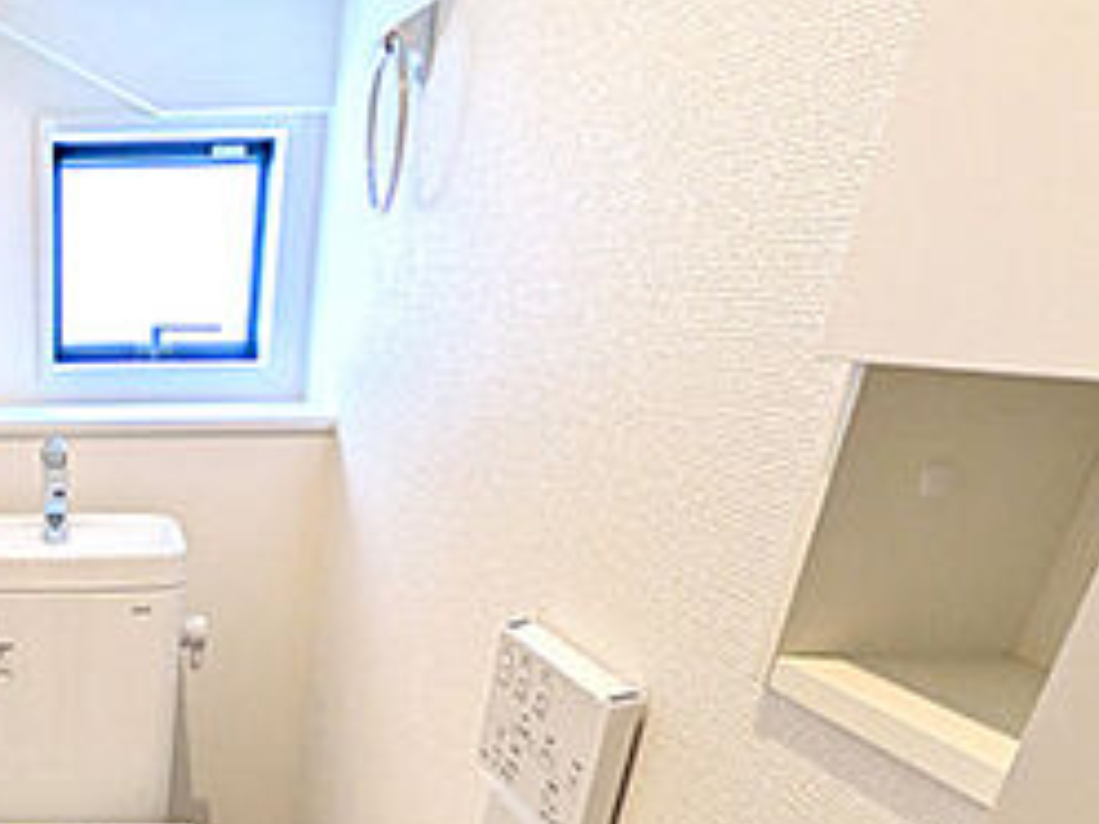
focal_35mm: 35
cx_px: 35
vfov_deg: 34.6
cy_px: 924
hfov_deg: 45.6
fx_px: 1111
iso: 167
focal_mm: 1.83
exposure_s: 1/100
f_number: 2.2
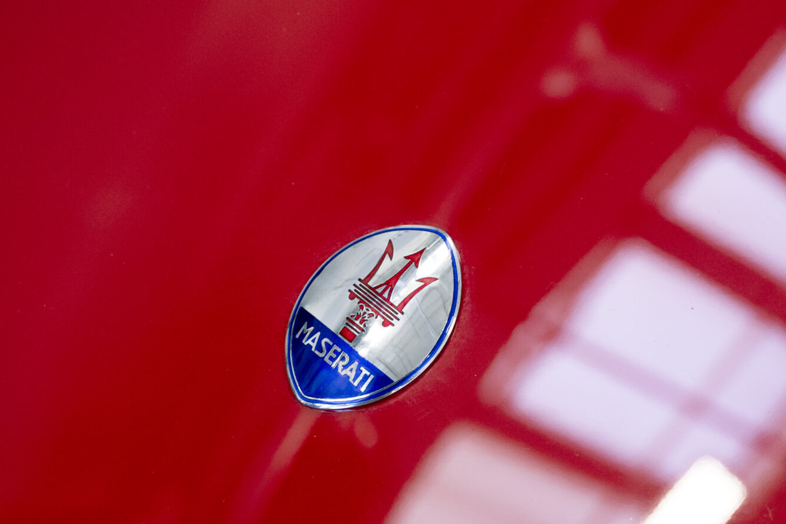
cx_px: 487
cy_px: 311
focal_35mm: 106
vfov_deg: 12.9
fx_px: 2315
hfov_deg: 19.2
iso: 800
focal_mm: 55
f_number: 4
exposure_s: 1/160
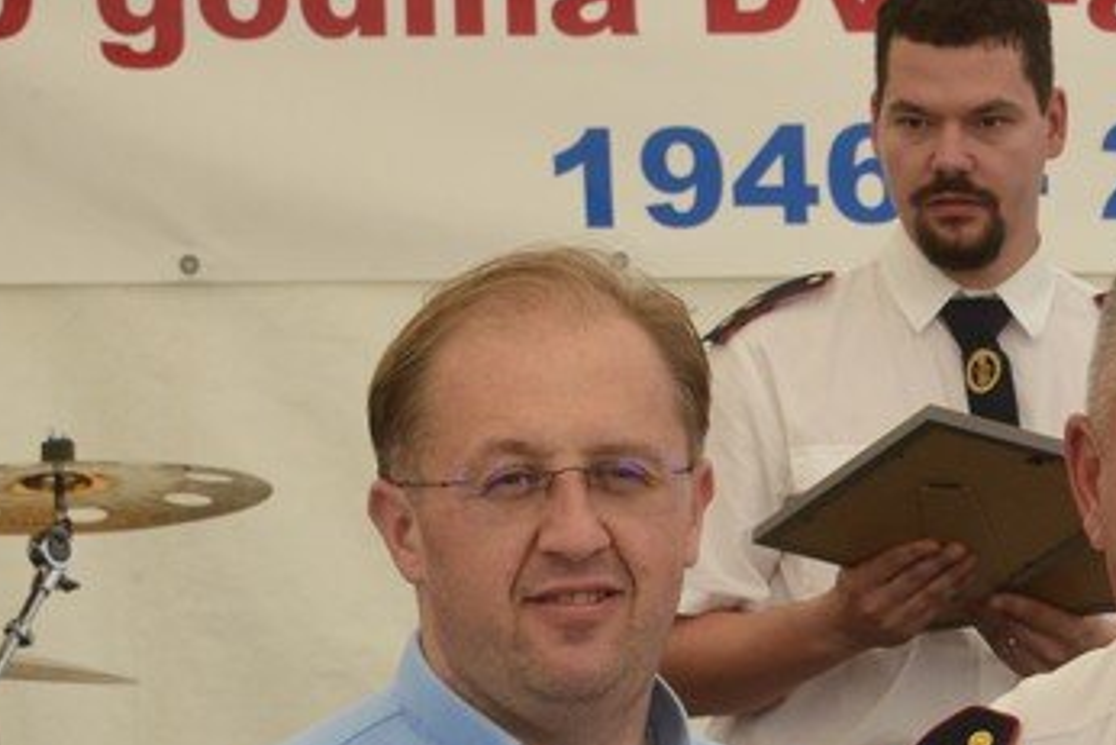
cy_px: 719
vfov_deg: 6.9
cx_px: 1045
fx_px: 6171
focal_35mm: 199
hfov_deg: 10.3
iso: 2000
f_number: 11
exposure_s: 1/500
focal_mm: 82
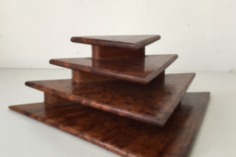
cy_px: 72
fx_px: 302
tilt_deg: -10.8
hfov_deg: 42.7
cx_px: 118
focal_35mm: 46
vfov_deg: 29.2
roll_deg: +1.2
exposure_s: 1/33
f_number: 2.4
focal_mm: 3.3
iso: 64
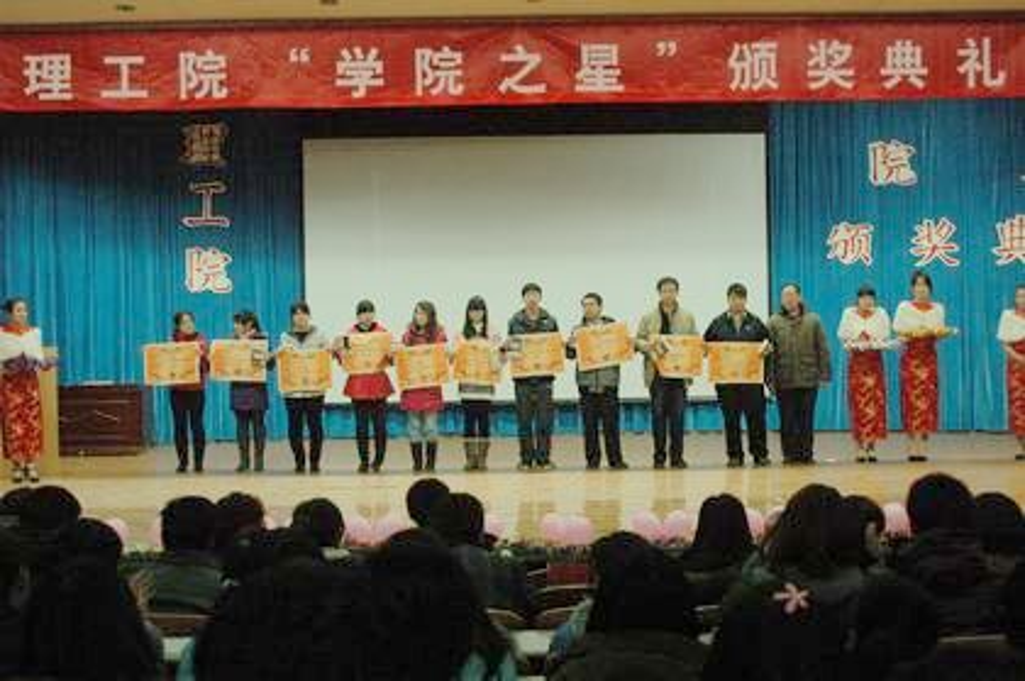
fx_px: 1194
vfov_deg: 31.8
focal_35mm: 42
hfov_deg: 46.4
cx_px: 512
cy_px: 340
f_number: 5
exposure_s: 1/160
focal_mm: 28
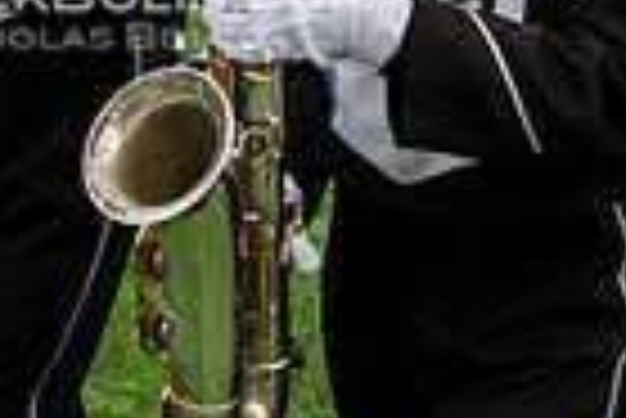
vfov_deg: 13.1
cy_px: -164
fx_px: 1741
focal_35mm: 100
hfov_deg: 20.0
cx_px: 63
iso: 125
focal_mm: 24
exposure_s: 1/500
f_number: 2.8
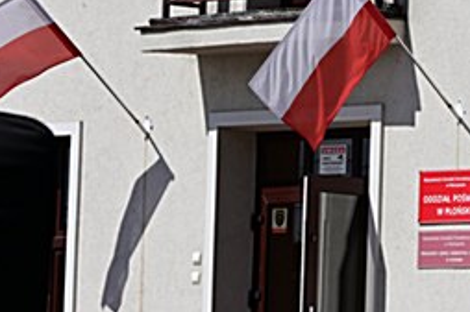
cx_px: 324
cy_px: -135
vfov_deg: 3.5
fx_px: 5088
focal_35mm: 390
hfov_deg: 5.3
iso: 400
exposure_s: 1/1600
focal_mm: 110
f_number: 10
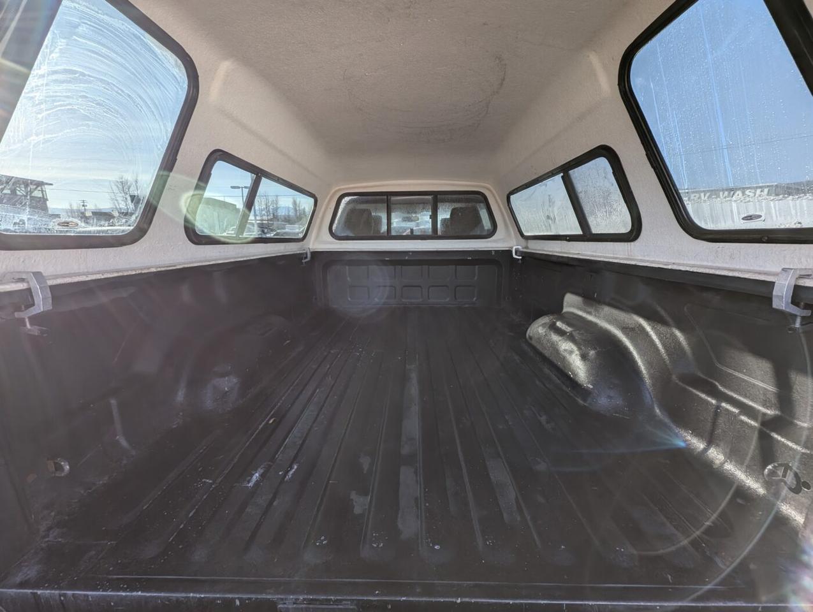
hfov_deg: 106.1
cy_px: 306
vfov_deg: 90.1
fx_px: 306
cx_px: 406
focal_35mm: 13
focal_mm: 1.95
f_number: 2.2
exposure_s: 1/609
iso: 49
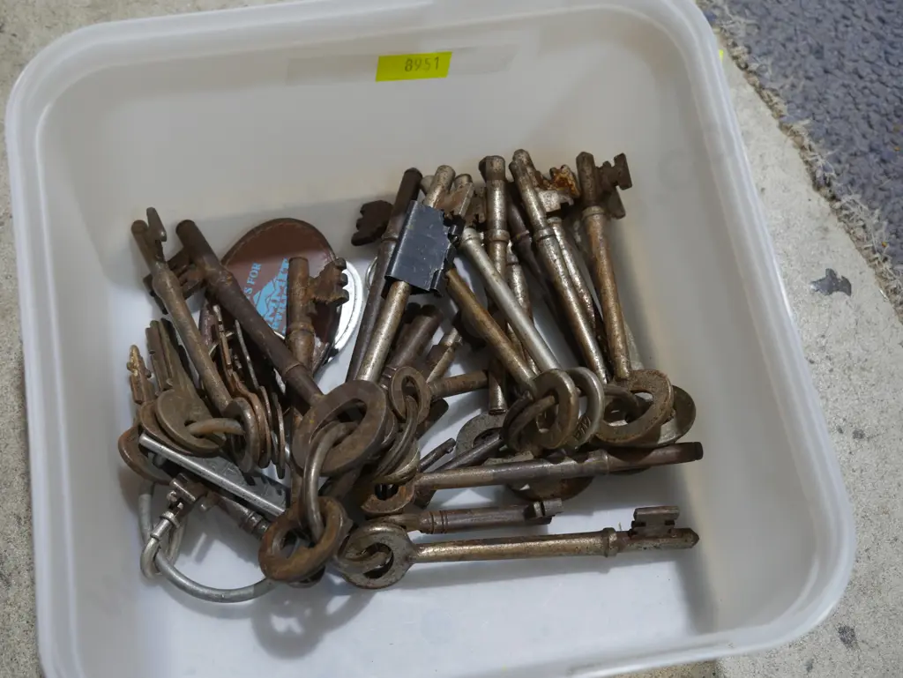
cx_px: 452
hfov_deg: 36.8
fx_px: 1357
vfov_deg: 28.1
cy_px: 339
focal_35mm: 52
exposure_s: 1/60
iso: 500
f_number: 5.3
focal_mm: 26
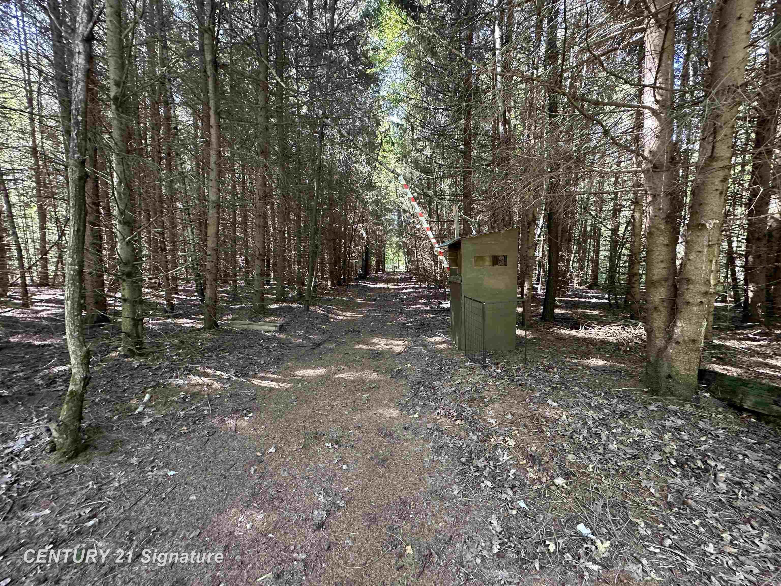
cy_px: 293
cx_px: 390
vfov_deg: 85.7
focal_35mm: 14
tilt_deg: -5.5
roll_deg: -1.0
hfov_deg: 102.1
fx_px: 316
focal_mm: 2.22
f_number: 2.2
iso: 320
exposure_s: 1/60
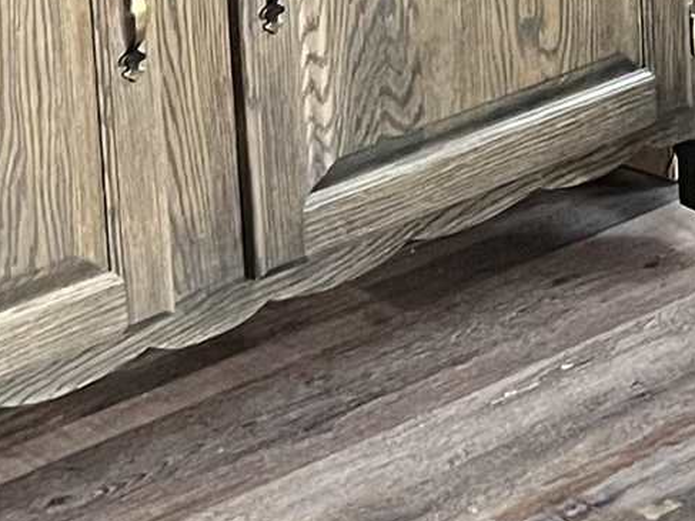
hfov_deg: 11.1
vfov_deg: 8.4
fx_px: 3292
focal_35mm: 164
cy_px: -658
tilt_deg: -11.3
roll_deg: -0.2
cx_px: 1340
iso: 400
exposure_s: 1/60
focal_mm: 5.7
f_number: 1.5
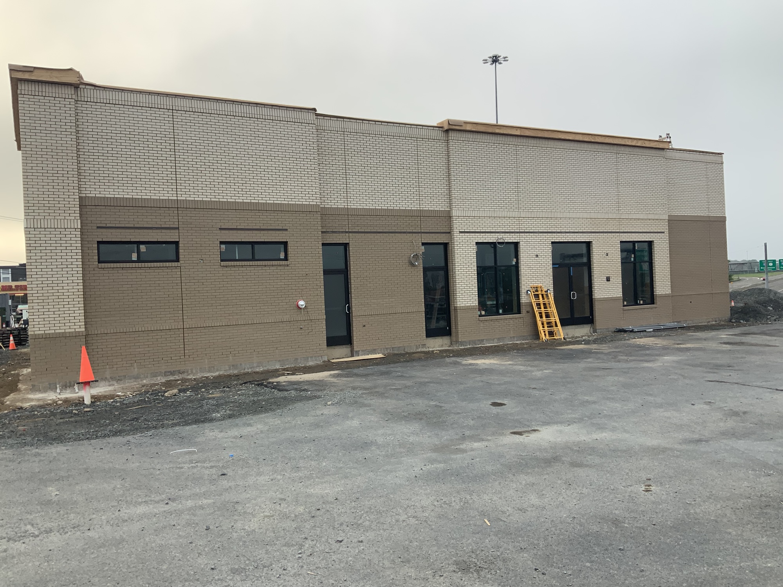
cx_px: 392
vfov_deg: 48.2
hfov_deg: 61.7
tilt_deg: +0.0
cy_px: 294
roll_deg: +1.6
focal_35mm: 29
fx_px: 656
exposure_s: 1/204
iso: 16
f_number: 1.8
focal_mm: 3
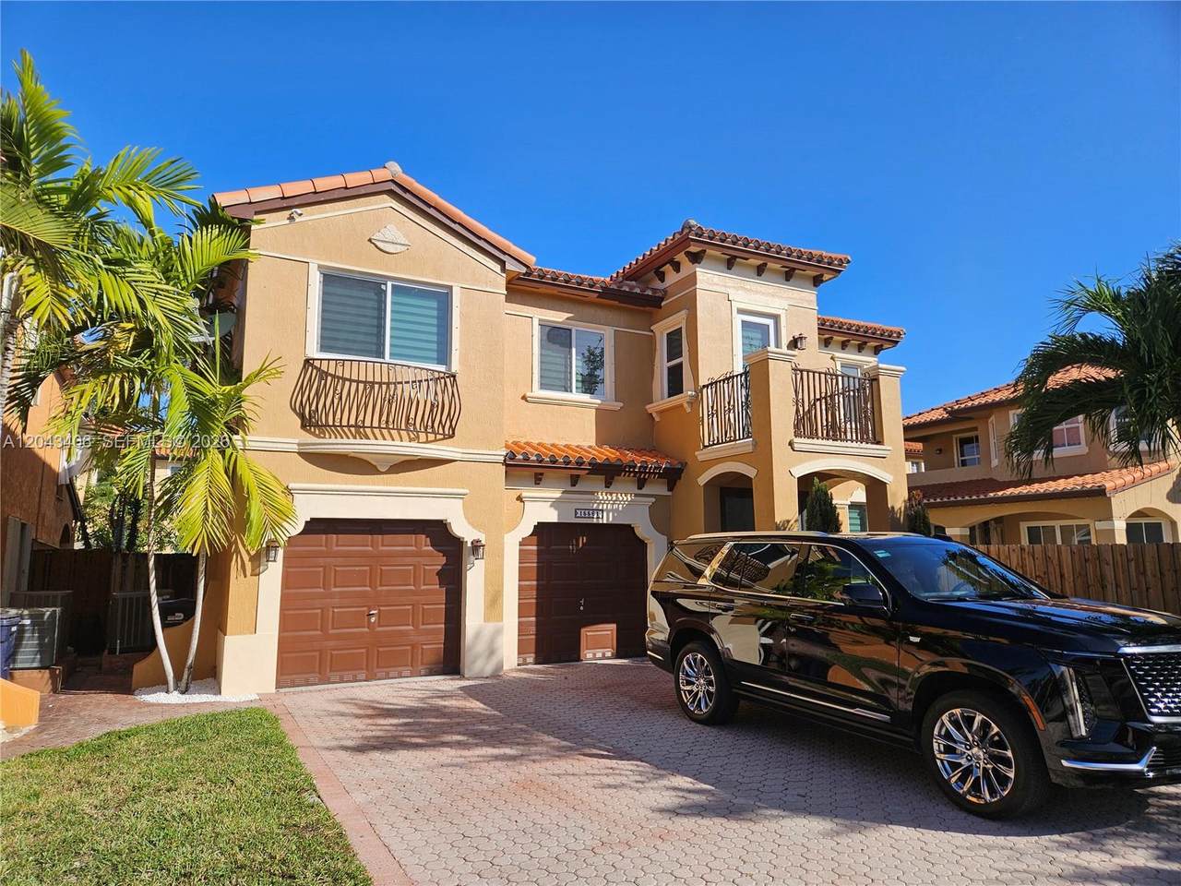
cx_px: 590
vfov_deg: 58.9
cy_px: 443
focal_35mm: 23
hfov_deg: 73.9
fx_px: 785
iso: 25
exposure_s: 1/2265
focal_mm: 5.4
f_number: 1.8
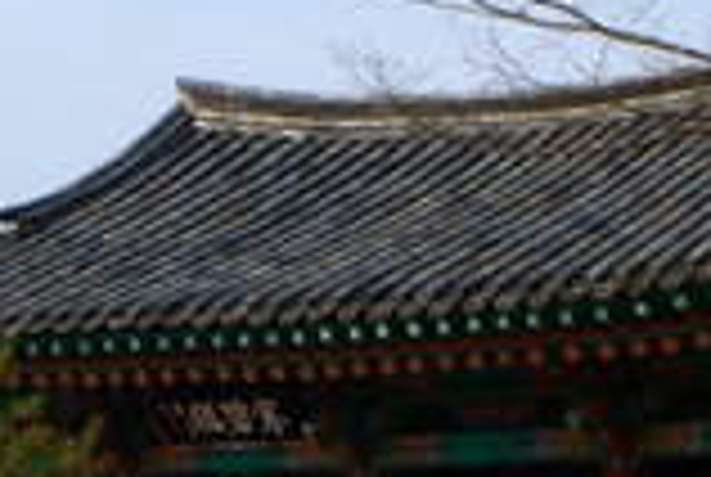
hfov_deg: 15.4
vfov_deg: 10.2
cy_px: 526
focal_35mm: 133
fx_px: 2632
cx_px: 380
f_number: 22
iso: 400
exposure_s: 1/90
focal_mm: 20
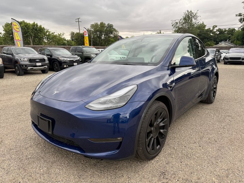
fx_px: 169
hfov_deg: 71.6
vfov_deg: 56.8
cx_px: 122
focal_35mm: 24
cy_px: 92
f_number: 1.78
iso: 80
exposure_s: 1/584
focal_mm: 6.76
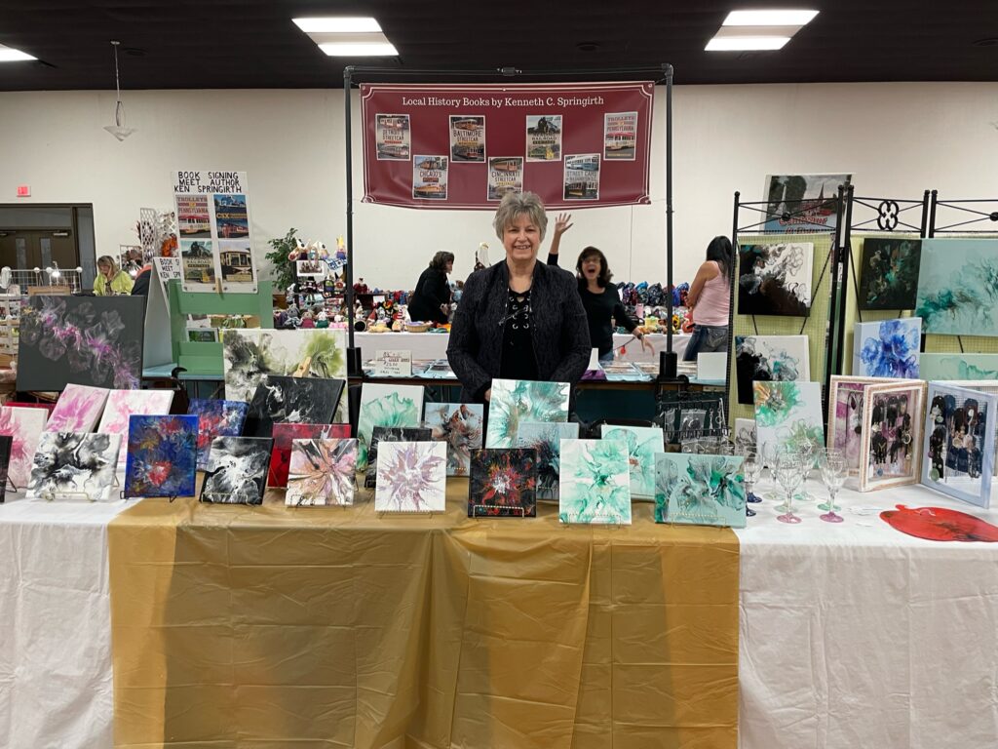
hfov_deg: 67.3
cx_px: 499
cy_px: 374
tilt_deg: -7.1
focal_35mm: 26
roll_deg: -0.3
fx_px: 750
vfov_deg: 53.1
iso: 160
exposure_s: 1/60
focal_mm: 4.2
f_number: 1.6
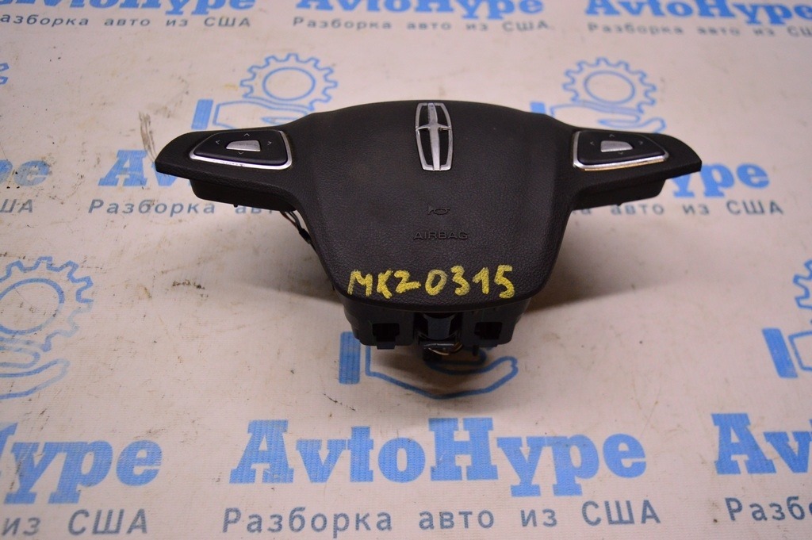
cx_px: 406
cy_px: 270
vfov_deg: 39.9
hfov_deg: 57.3
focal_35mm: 33
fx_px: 744
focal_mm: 22
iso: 1600
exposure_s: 1/400
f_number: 4
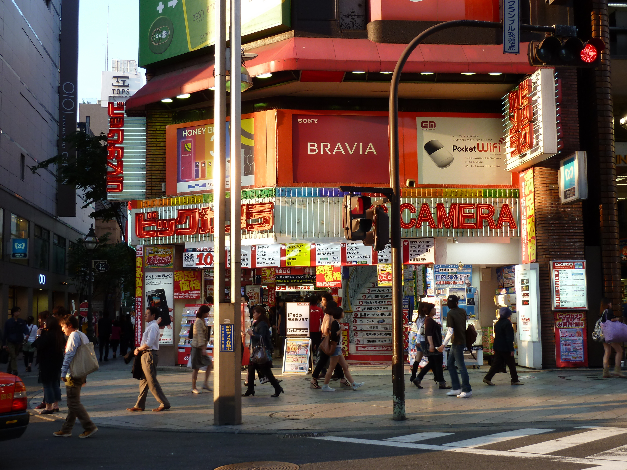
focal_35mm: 44
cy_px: 235
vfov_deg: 32.9
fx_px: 797
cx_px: 314
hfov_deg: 42.9
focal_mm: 7.3
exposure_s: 1/60
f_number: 3.7
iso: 80
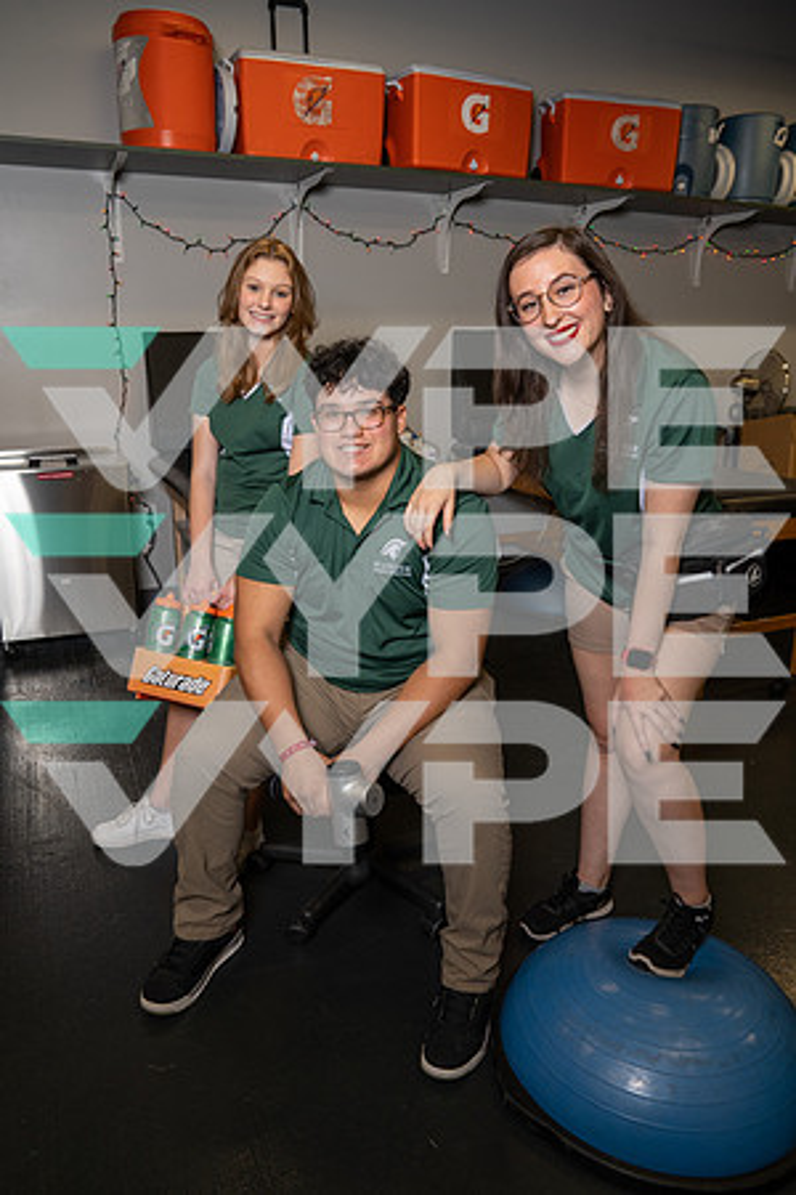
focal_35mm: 26
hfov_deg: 49.6
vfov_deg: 69.4
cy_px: 598
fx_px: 862
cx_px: 398
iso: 640
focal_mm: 26
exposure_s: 1/250
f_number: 7.1
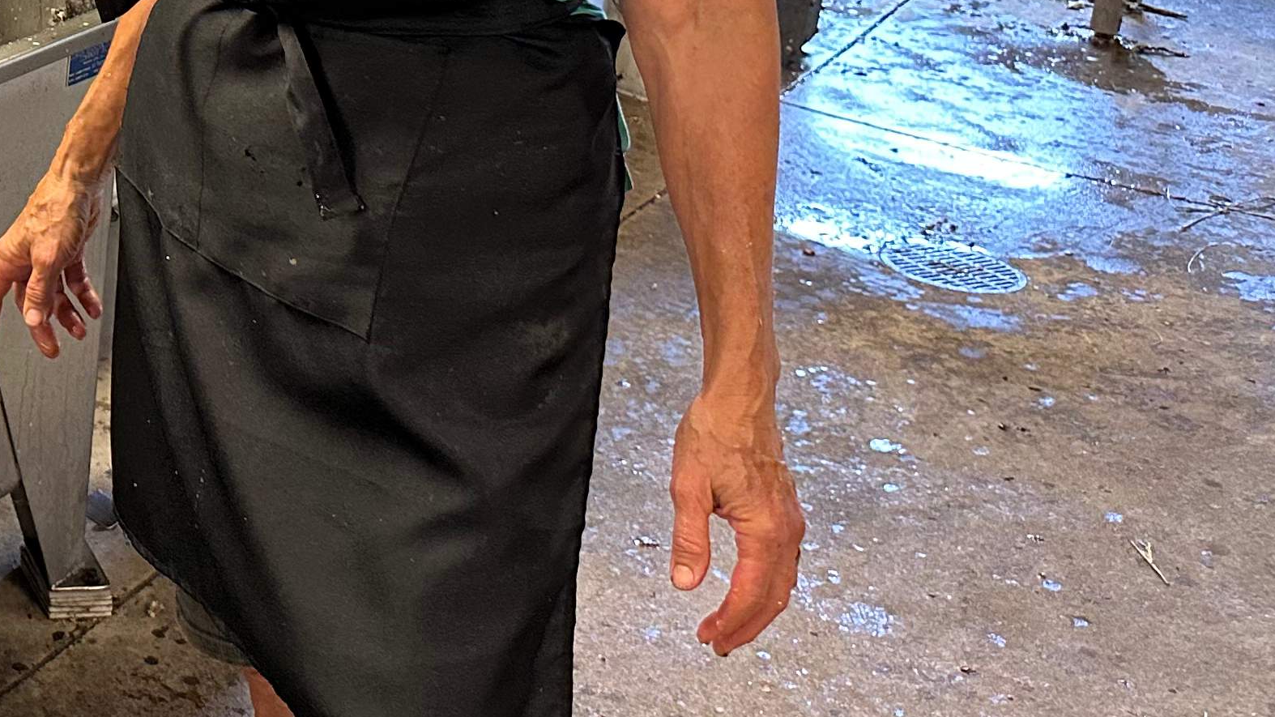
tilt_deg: -15.4
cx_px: -356
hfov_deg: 26.8
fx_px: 2265
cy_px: -102
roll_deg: -1.3
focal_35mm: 67
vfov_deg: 17.3
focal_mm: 6.86
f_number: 1.78
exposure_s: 1/43
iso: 320
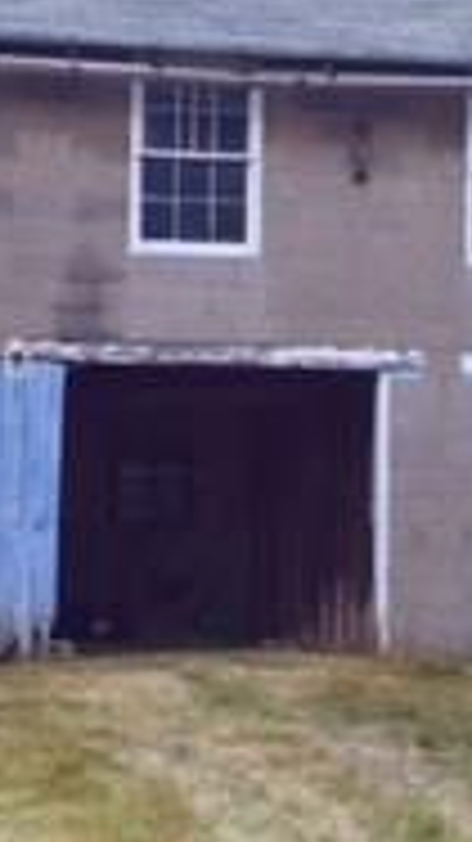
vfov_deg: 19.7
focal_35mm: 108
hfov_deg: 11.2
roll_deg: -1.5
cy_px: 603
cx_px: 337
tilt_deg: -2.2
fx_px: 2406
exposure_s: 1/120
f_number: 2.2
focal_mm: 4.15
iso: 40
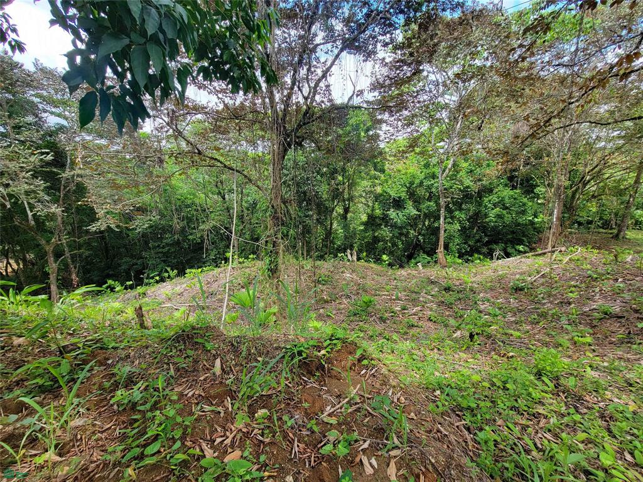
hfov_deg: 106.2
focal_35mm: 13
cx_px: 322
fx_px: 241
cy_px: 241
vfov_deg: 89.9
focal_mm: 2.2
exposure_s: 1/279
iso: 50
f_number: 2.2
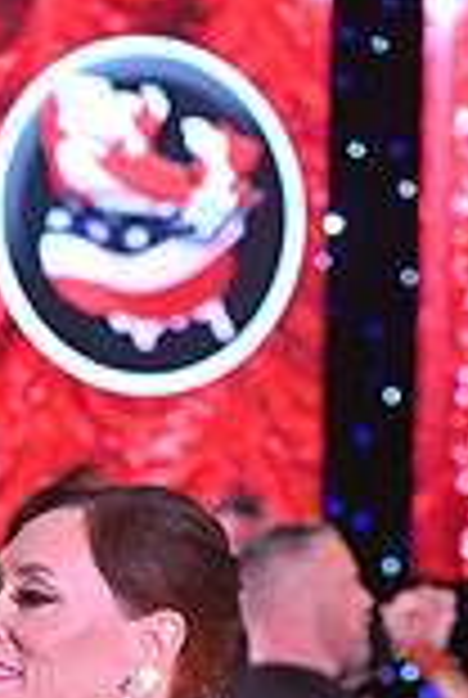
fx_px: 5940
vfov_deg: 6.6
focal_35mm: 306
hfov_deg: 4.5
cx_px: -115
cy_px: 1297
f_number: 4.5
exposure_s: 1/400
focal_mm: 82
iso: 3200
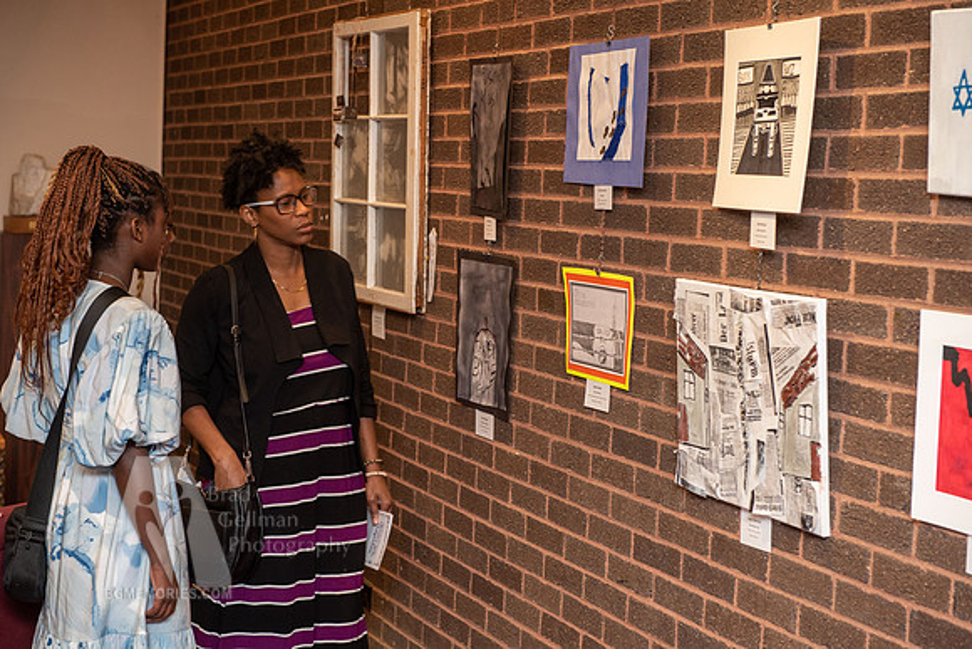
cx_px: 486
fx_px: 1890
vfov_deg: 19.5
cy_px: 324
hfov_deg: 28.8
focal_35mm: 70
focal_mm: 70
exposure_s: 1/100
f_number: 5
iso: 1000
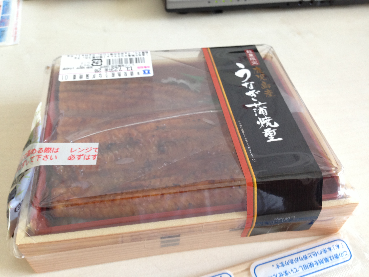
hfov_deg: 55.4
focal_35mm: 33
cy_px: 138
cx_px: 184
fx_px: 352
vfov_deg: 42.9
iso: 100
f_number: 2.4
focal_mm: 4.13
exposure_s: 1/20
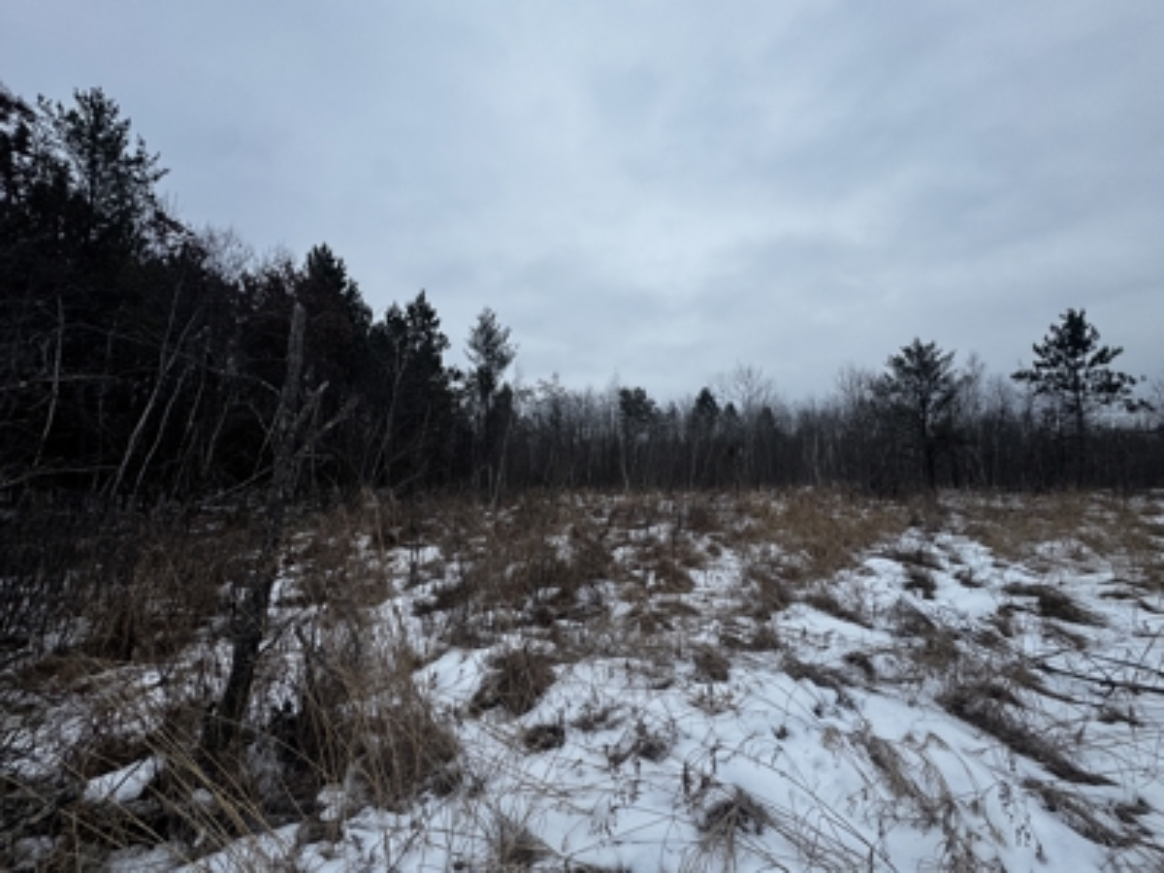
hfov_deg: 102.1
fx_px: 471
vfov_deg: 85.7
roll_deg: +0.1
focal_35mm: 14
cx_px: 582
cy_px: 436
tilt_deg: +4.5
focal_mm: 2.22
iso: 40
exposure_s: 1/473
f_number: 2.2
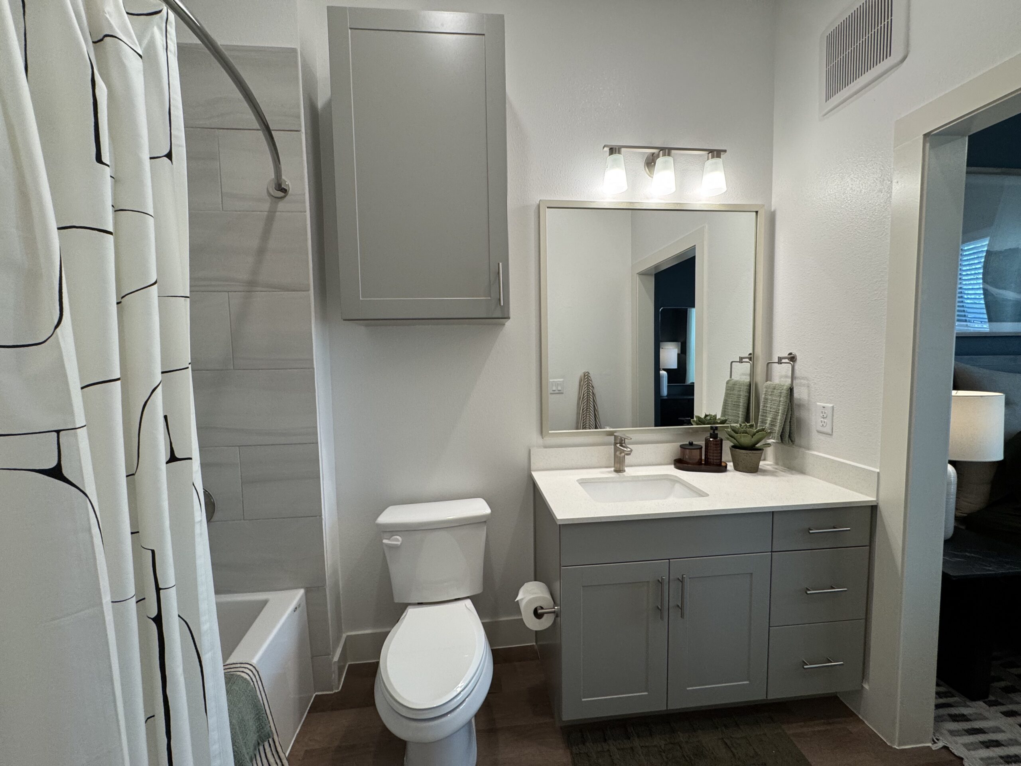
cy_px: 383
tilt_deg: -2.5
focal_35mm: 14
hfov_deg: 102.1
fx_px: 413
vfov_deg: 85.7
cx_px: 510
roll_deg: +1.3
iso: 125
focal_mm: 2.22
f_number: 2.2
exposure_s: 1/120
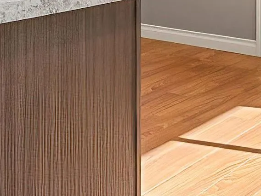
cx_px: -74
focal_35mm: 78
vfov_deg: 17.4
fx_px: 588
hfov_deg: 22.5
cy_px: -75
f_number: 10
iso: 320
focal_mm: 10
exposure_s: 1/100
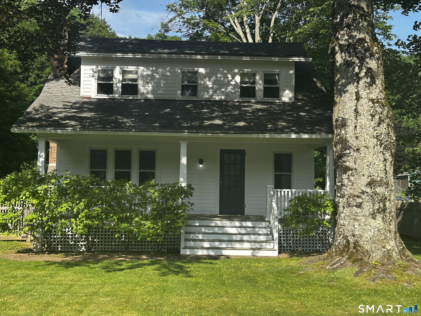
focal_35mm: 48
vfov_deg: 30.3
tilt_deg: +5.2
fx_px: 584
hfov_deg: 39.7
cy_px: 158
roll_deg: -1.7
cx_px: 210
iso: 64
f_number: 1.78
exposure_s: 1/1695
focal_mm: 6.86
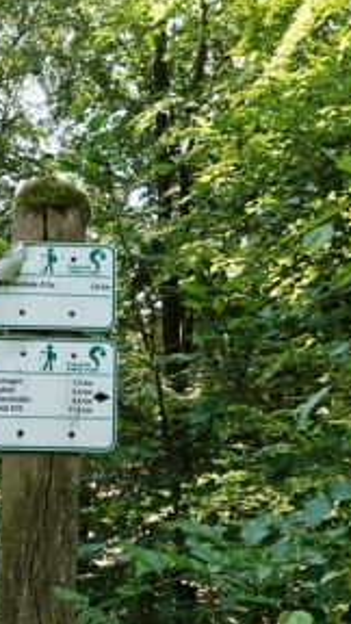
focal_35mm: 53
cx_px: 64
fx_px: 877
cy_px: 308
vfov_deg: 39.2
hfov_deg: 22.3
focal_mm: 12.04
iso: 200
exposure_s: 1/40
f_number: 8
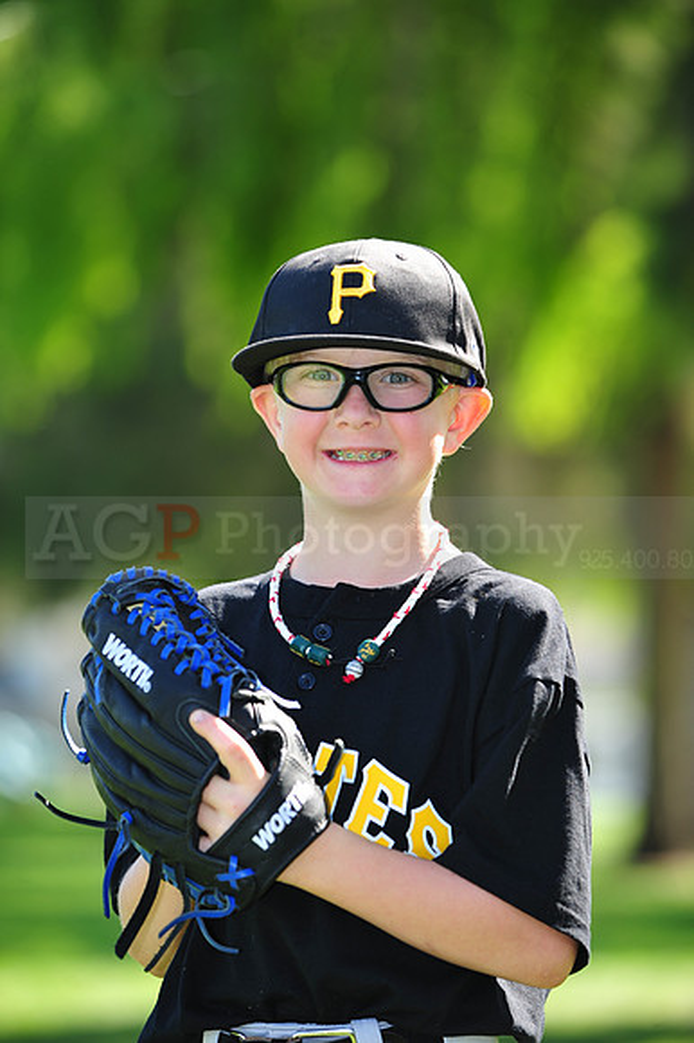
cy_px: 522
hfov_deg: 7.4
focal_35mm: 185
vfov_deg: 11.1
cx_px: 347
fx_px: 5356
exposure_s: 1/320
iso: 200
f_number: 4.5
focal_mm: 185
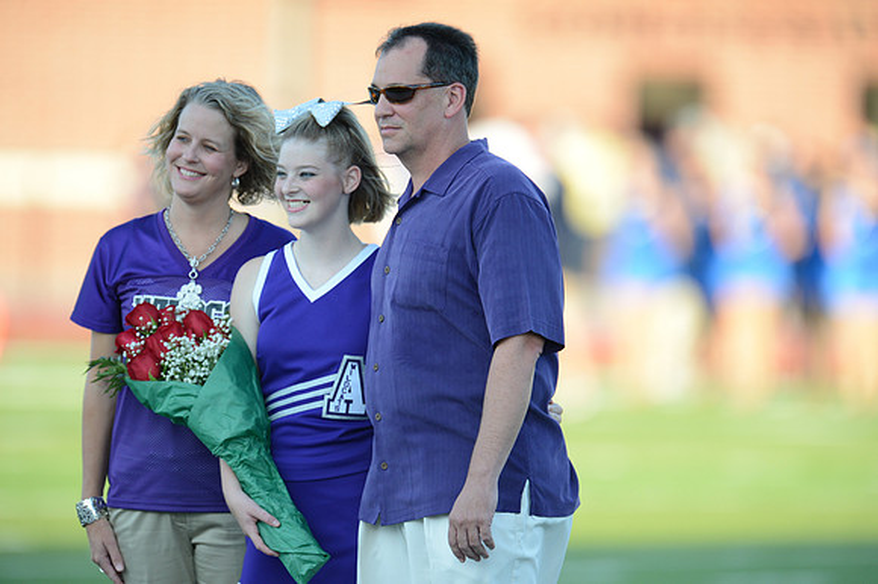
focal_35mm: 550
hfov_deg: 3.8
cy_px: 292
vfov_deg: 2.5
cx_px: 439
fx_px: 13406
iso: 800
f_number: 4
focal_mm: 550
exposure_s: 1/1000
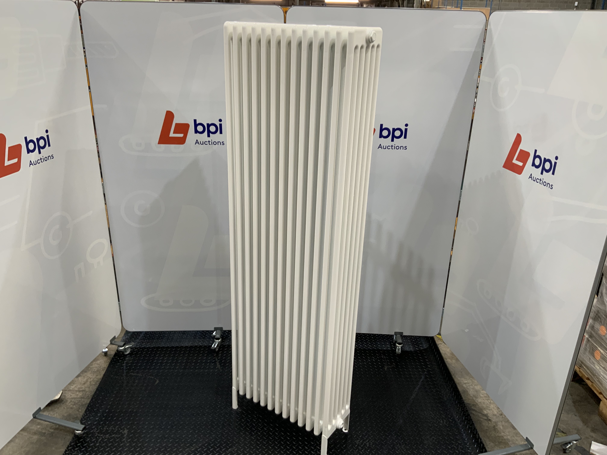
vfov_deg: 48.2
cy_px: 228
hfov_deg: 61.7
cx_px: 304
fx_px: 509
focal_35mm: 29
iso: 50
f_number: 1.8
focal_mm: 3
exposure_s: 1/50
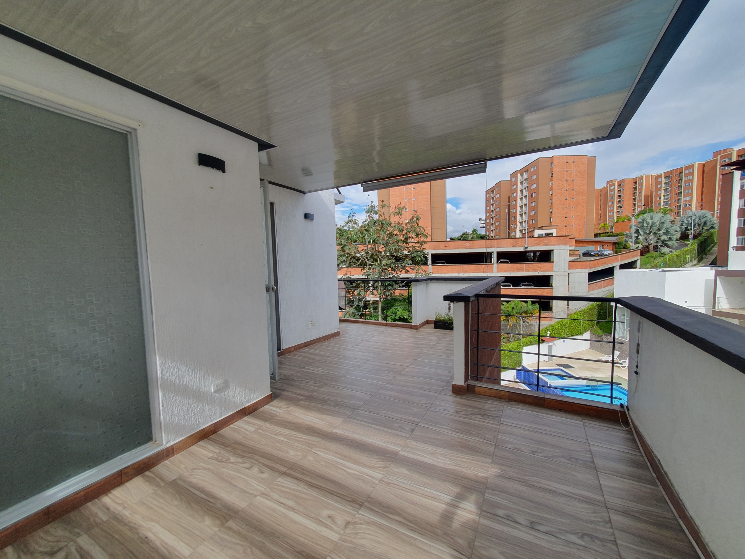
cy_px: 280
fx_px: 280
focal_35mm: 13
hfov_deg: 106.2
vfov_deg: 89.9
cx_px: 372
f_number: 2.2
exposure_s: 1/598
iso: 50
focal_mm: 1.8
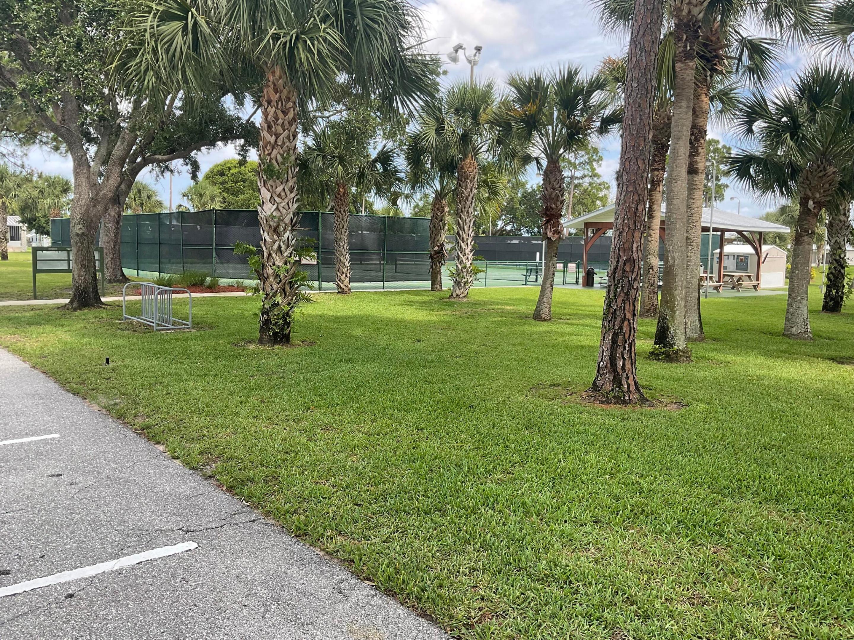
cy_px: 320
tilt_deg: -6.2
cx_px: 427
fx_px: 715
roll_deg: -1.3
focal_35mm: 29
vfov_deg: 48.2
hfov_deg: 61.7
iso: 16
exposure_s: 1/514
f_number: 1.8
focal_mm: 3
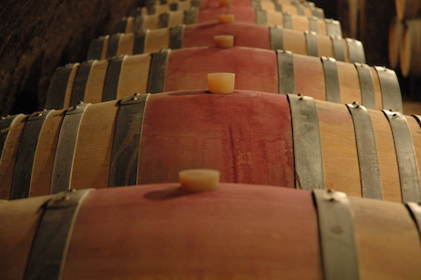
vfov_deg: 13.0
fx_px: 1227
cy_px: 140
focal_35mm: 105
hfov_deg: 19.5
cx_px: 210
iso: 1600
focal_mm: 70
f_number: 4.5
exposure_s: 1/8
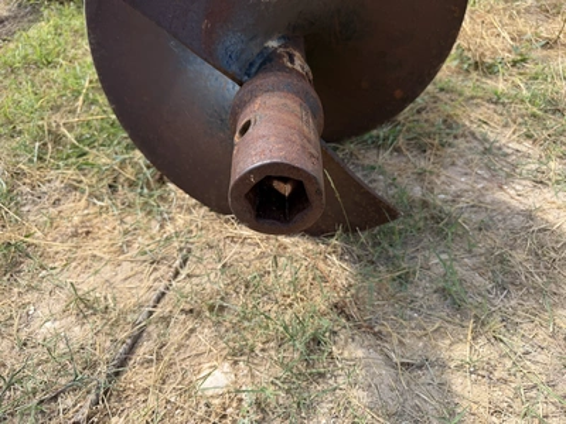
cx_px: 283
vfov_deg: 56.8
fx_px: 392
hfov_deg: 71.6
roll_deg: +1.9
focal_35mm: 24
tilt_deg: -36.6
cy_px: 212
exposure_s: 1/2232
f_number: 1.78
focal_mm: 6.76
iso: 100
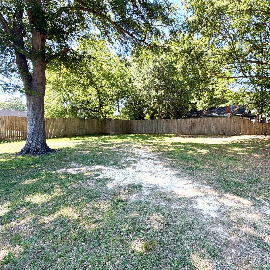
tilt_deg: -5.8
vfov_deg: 84.0
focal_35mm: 17
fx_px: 150
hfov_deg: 82.6
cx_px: 166
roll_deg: -0.3
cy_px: 137
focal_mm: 2.22
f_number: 2.2
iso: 50
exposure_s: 1/181
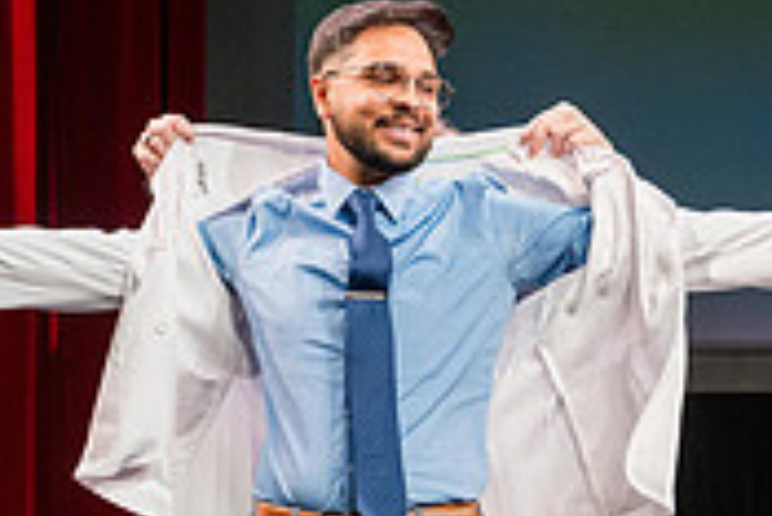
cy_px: 492
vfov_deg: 9.2
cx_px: 362
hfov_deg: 13.9
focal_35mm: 148
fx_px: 3176
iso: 1250
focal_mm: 44.6
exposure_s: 1/320
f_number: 3.5
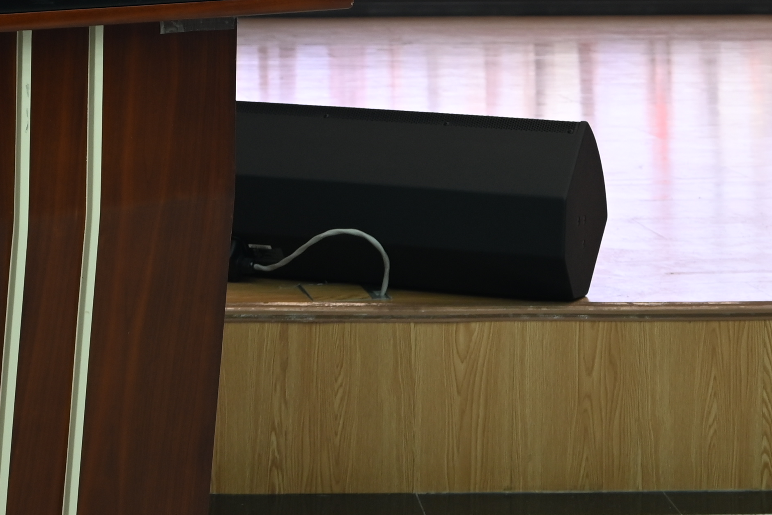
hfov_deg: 16.0
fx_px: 2746
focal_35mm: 128
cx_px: 354
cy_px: -298
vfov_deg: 10.3
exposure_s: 1/40
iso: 450
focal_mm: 40
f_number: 5.3
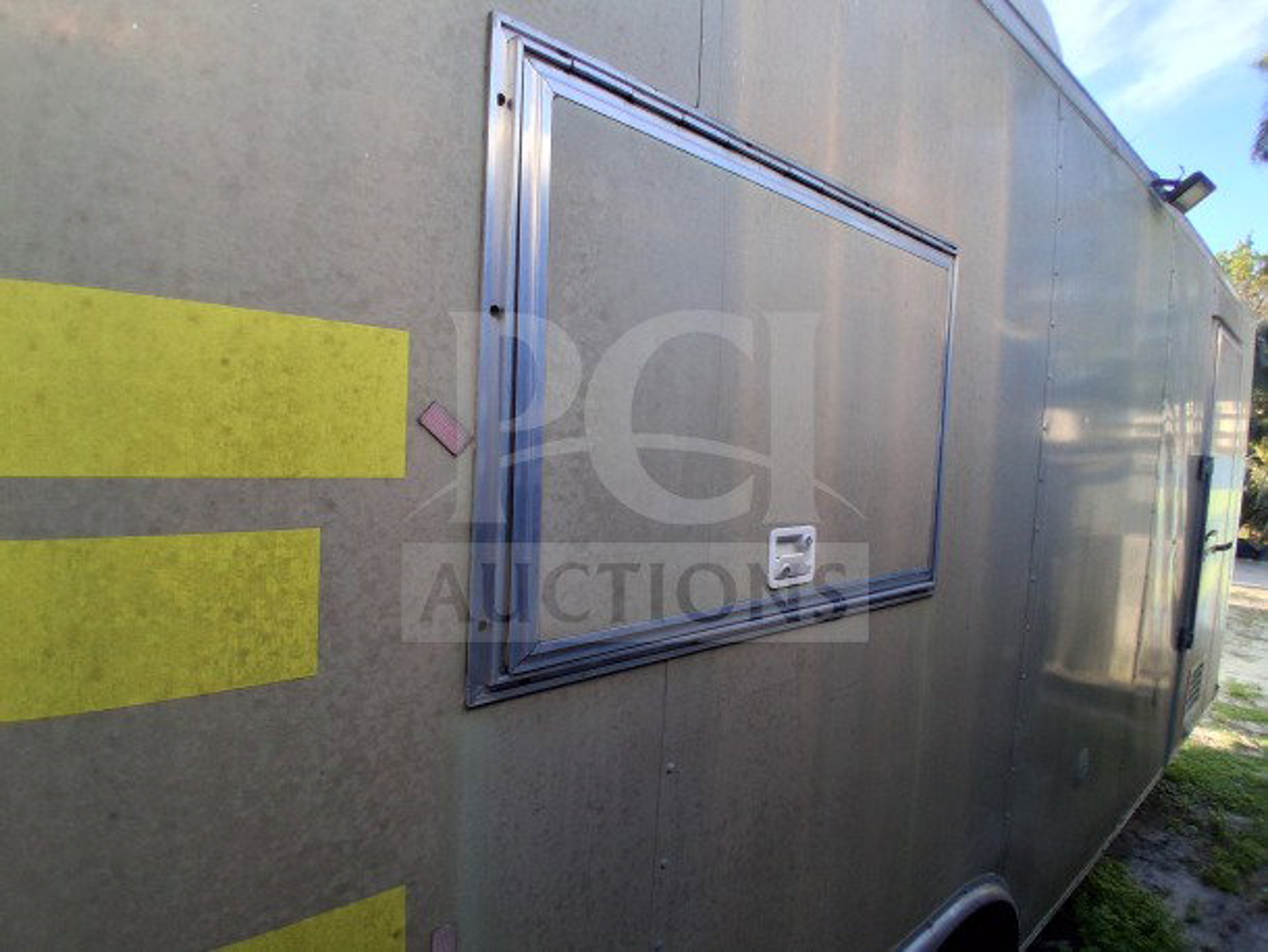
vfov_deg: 74.8
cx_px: 634
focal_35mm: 17
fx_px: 623
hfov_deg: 91.0
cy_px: 476
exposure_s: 1/191
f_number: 2.2
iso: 50
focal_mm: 1.4
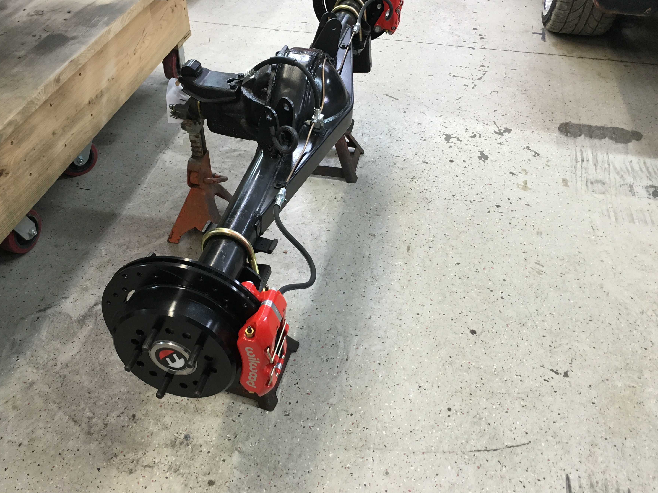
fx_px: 627
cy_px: 224
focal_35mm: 33
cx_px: 305
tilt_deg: -40.7
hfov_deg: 55.3
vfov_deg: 42.9
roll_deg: +1.3
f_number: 2.2
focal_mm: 4.15
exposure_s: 1/30
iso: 100
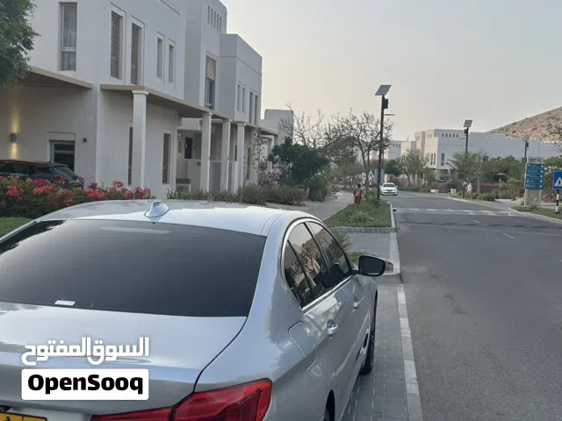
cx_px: 281
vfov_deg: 56.8
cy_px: 210
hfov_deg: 71.6
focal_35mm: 24
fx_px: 390
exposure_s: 1/1050
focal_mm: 6.86
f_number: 1.78
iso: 80
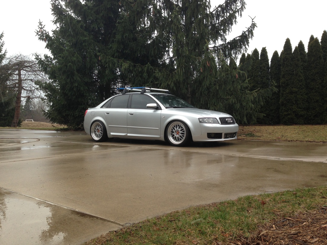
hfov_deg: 55.4
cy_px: 122
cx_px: 164
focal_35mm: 33
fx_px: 312
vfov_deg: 42.9
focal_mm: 4.13
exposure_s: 1/253
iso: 50
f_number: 2.4
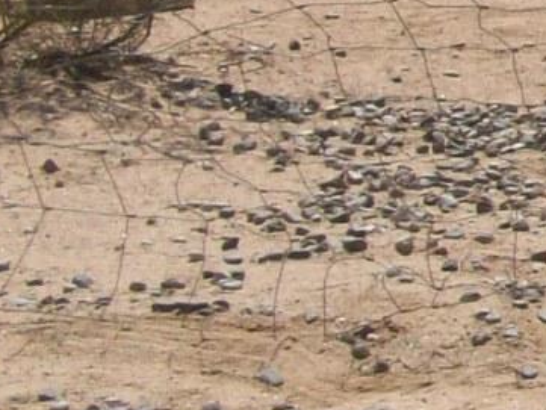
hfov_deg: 8.9
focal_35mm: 193
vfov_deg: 7.5
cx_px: 1485
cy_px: -325
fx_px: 3045
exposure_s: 1/511
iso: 64
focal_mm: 5.7
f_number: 5.5
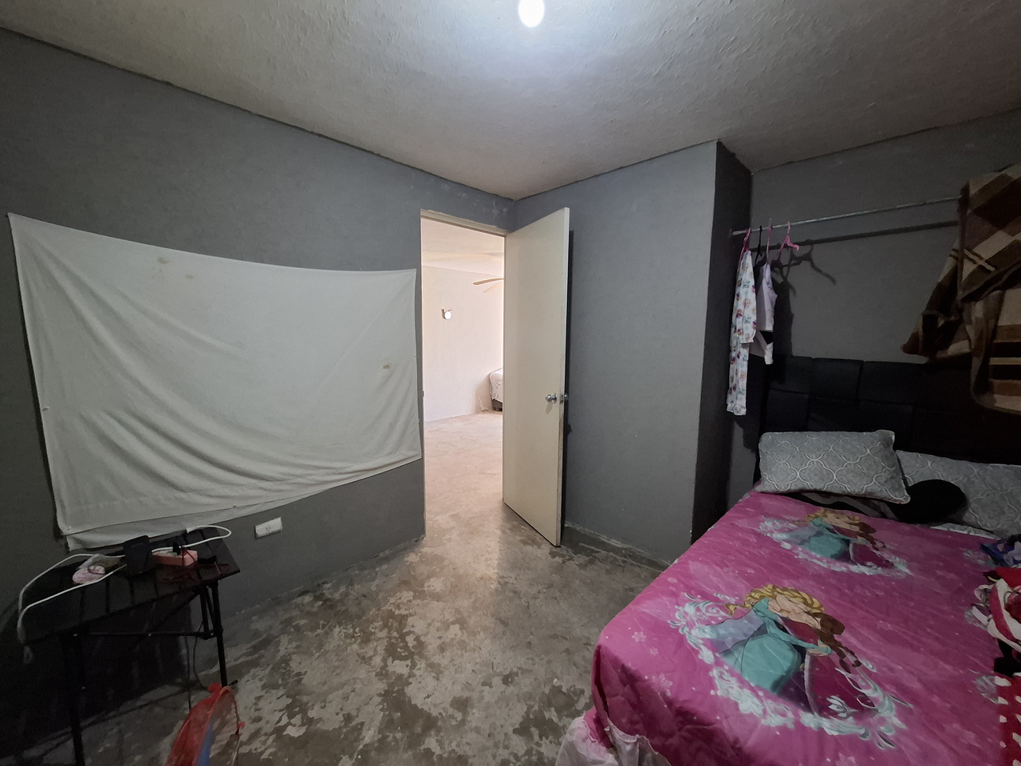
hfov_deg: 106.2
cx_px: 510
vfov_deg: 89.9
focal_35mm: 13
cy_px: 383
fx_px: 383
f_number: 2.2
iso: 250
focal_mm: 1.74
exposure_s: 1/24
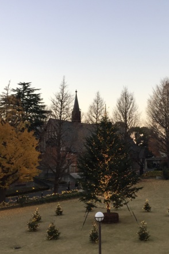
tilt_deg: +6.1
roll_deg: +1.4
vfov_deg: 47.4
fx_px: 289
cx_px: 113
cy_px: 126
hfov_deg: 32.4
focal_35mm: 41
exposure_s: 1/40
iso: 32
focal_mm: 4.15
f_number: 2.2
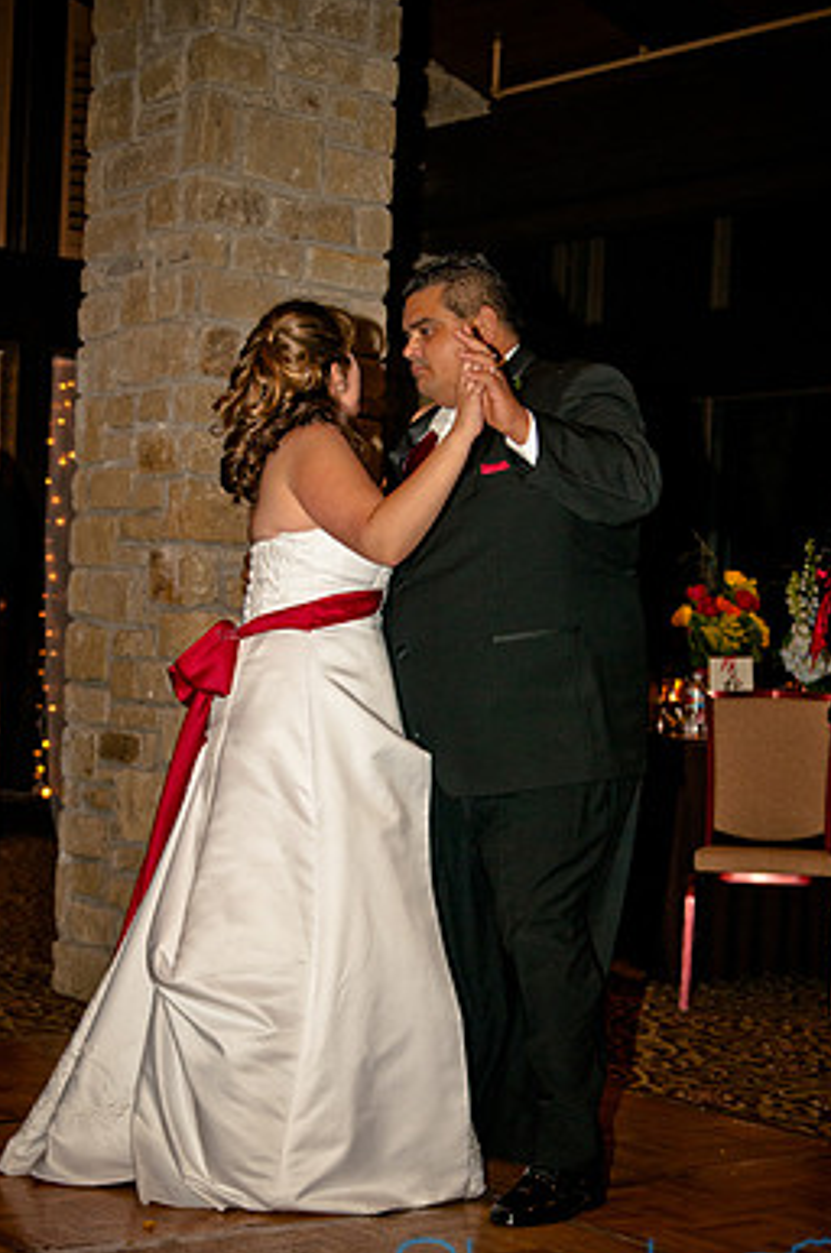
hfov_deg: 19.4
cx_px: 420
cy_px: 711
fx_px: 2432
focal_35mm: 70
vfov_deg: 28.9
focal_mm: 40
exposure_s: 1/200
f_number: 3.2
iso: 400
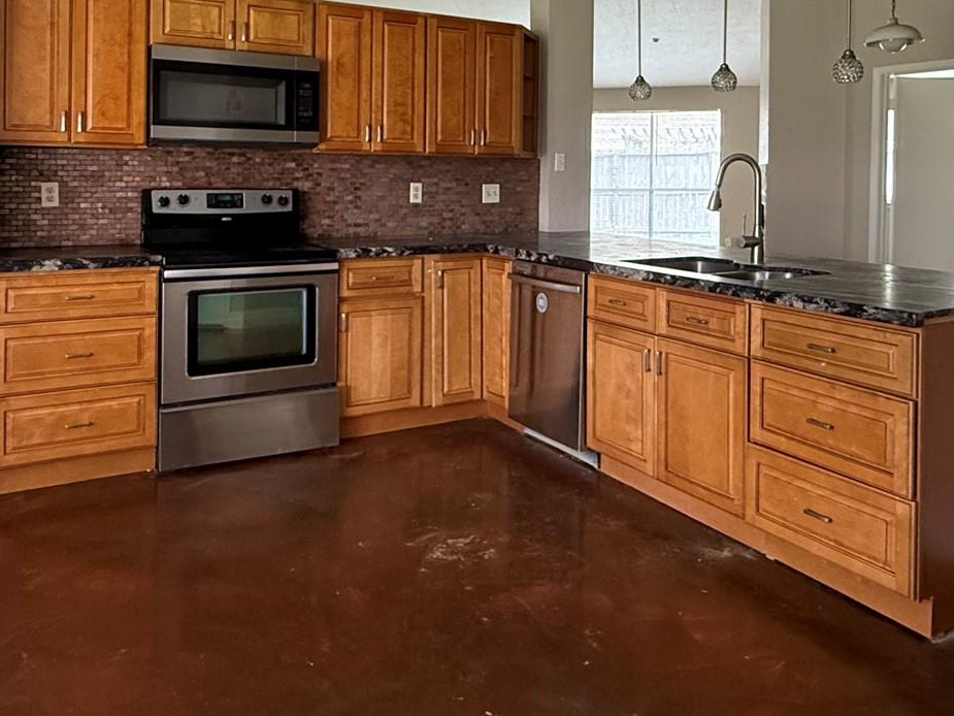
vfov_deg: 43.9
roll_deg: -0.3
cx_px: 527
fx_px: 854
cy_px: 173
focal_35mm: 31
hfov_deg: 58.2
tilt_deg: +0.0
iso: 400
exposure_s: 1/60
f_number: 2.2
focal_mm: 2.22
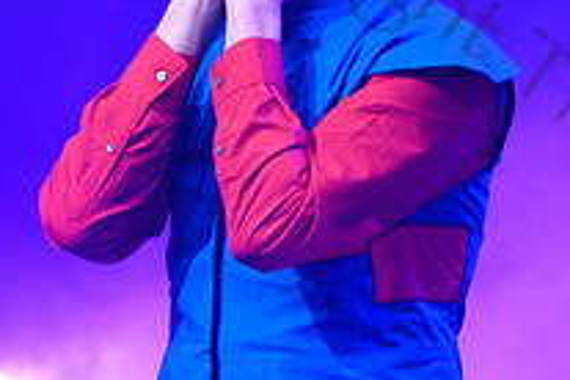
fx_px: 6222
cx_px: 686
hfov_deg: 5.2
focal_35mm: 393
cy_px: 175
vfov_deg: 3.5
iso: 1000
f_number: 4
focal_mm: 140
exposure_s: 1/100
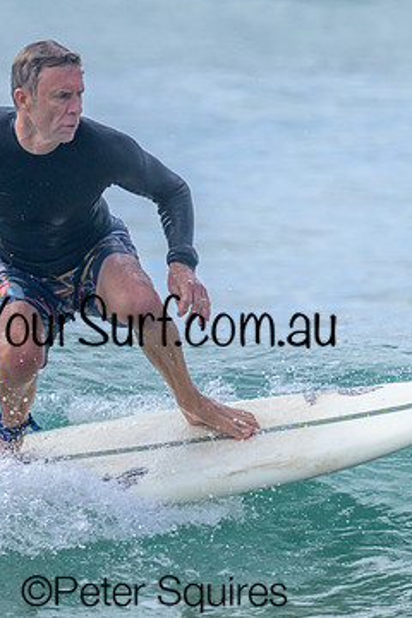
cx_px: 154
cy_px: 306
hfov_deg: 1.0
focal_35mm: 1321
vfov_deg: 1.6
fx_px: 22675
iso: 900
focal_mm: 800
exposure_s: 1/2000
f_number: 11
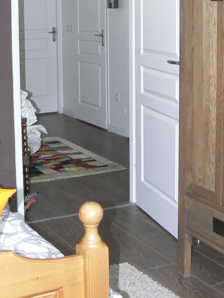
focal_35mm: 68
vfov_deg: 28.2
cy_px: 76
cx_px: 126
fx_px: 587
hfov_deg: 21.6
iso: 200
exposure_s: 1/30
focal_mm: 6
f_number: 2.8
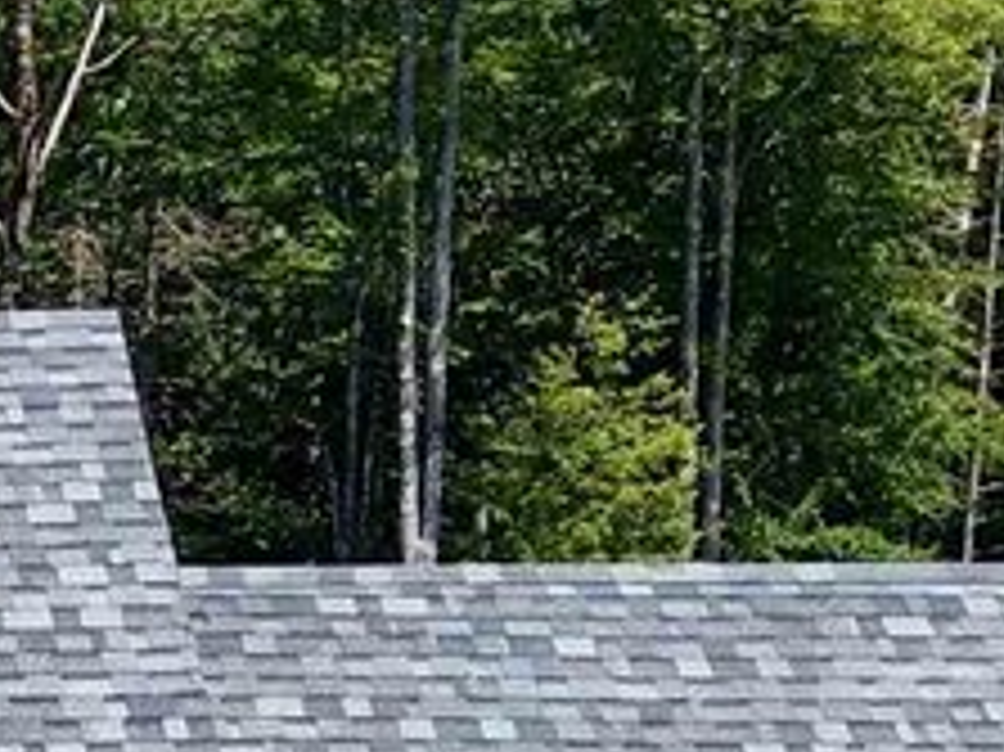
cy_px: 1099
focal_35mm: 172
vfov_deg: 8.4
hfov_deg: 10.4
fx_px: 4986
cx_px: -1144
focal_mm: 8.67
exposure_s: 1/90
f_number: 1.8
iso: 100
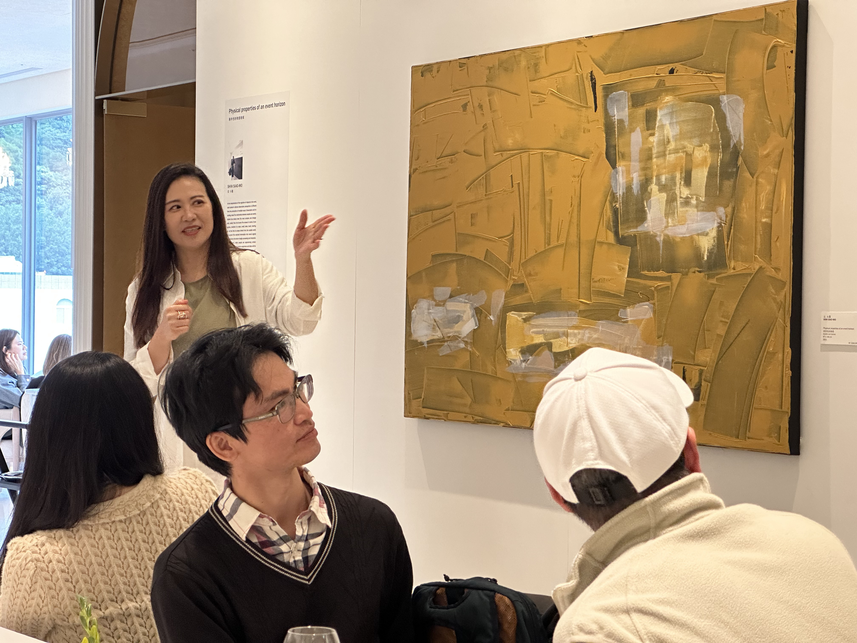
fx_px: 1906
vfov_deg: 19.1
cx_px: 428
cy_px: 322
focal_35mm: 77
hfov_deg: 25.3
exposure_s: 1/60
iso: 250
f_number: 2.8
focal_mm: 9
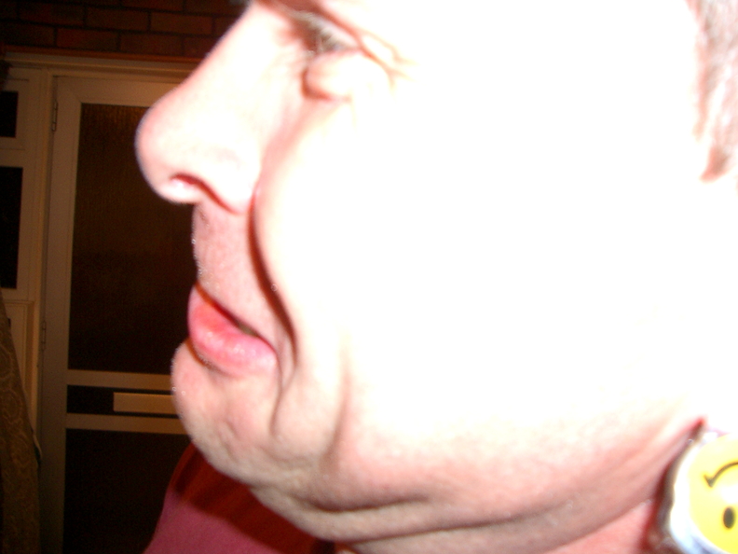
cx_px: 369
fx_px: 746
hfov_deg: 52.6
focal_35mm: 35
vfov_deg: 40.7
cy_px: 277
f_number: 2.6
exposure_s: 1/40
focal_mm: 5.8
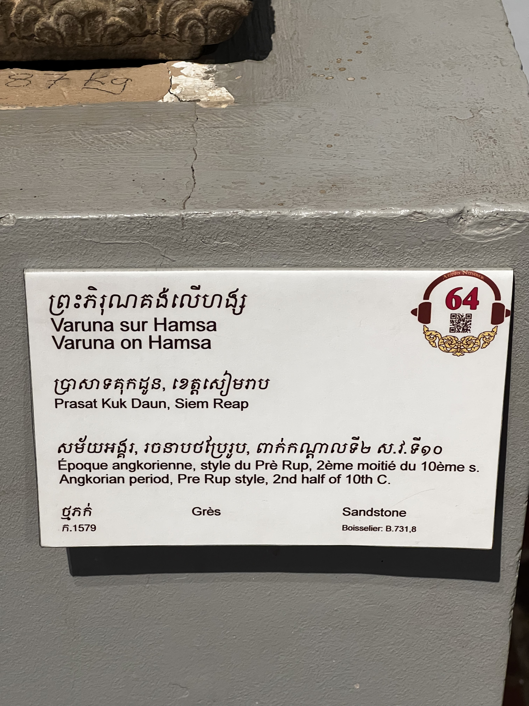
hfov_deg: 19.1
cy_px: 353
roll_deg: -0.4
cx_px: 264
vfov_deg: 25.3
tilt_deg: -32.2
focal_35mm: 77
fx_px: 1569
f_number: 2.8
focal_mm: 9
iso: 320
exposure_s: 1/50
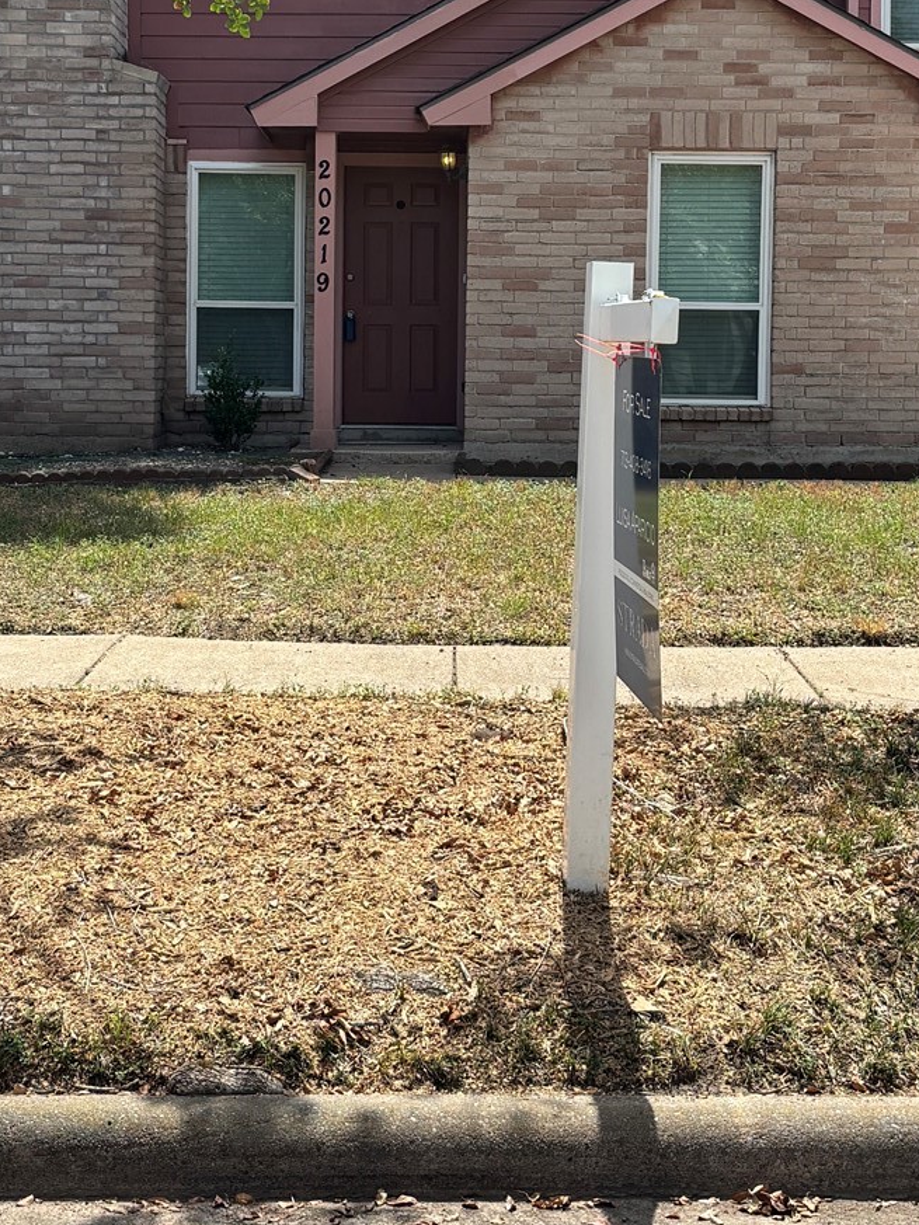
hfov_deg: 24.0
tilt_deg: -1.3
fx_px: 2159
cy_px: 401
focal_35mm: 61
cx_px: 485
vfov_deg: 31.4
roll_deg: -0.5
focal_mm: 5.96
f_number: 1.6
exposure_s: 1/2857
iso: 50
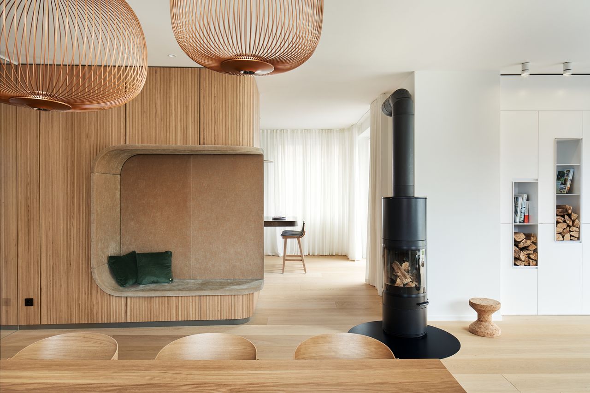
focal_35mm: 24
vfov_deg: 53.1
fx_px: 393
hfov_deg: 73.8
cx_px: 295
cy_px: 196
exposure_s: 1/1.59
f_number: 10
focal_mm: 24
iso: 100
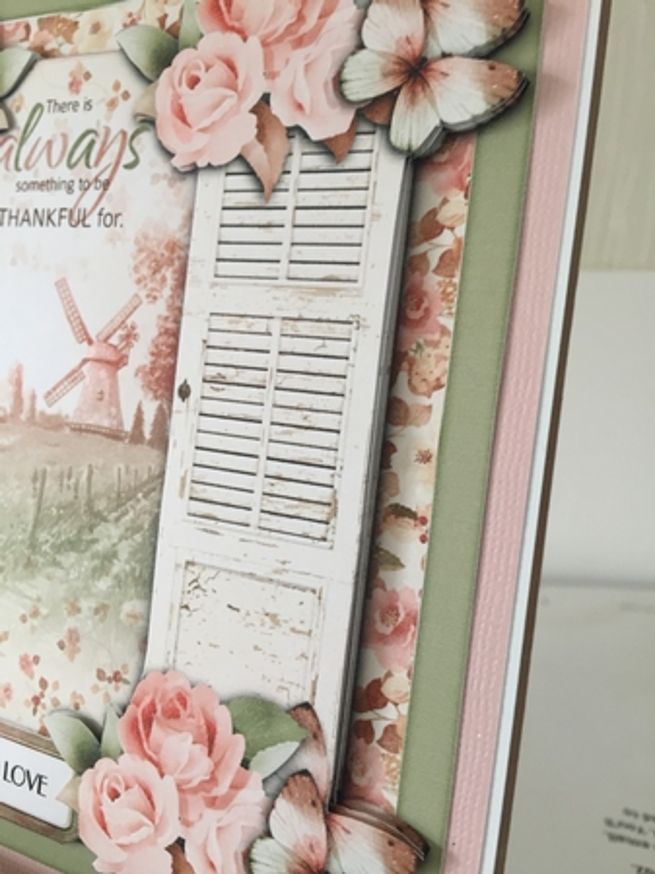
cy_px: 437
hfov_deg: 48.2
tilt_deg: -15.7
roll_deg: +0.4
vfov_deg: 61.7
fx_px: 732
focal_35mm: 29
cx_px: 328
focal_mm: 4.15
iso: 80
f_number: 2.2
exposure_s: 1/33
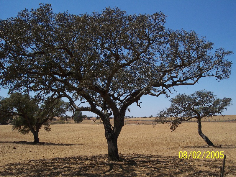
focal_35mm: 38
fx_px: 259
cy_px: 88
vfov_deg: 37.7
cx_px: 118
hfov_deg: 49.0
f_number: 4.8
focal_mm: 8
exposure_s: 1/1000
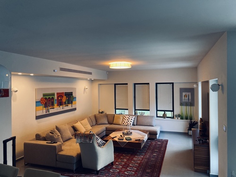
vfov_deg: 53.1
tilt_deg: -1.0
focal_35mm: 26
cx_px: 118
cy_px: 88
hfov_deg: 67.3
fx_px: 177
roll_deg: +0.6
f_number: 1.8
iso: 250
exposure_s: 1/50
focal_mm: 4.25
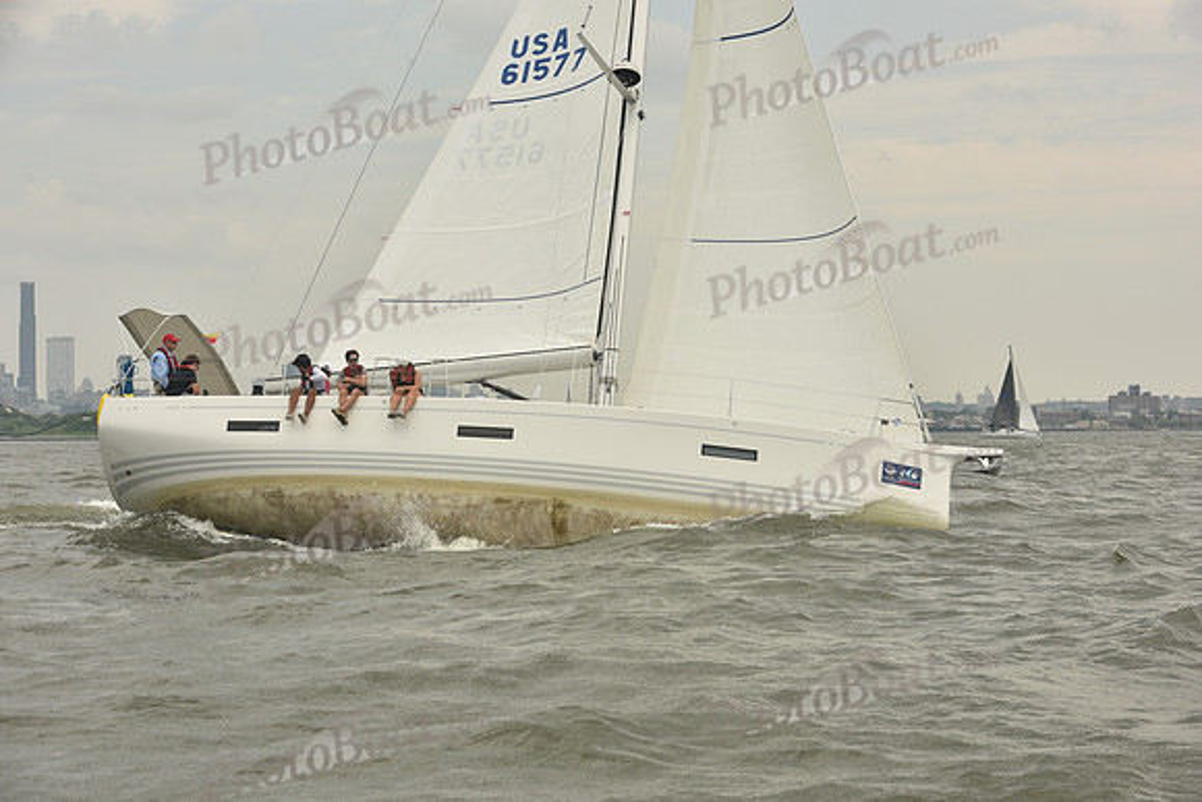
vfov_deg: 19.5
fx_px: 2338
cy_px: 401
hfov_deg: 28.8
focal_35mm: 70
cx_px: 601
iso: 250
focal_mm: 70
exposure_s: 1/800
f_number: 8
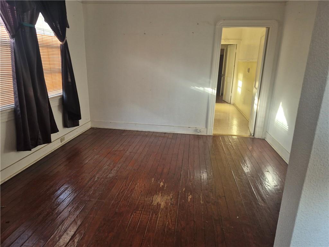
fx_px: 219
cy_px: 124
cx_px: 164
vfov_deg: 58.9
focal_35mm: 23
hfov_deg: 73.9
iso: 250
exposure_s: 1/120
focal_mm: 5.4
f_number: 1.8
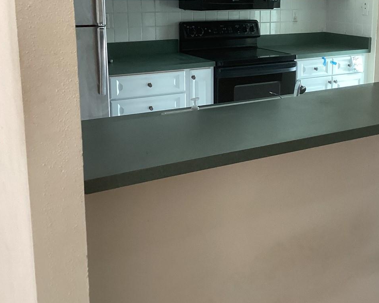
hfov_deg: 36.2
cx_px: 261
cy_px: 96
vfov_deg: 29.4
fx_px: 572
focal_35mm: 51
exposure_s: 1/60
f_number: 2.4
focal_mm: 3.3
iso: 160
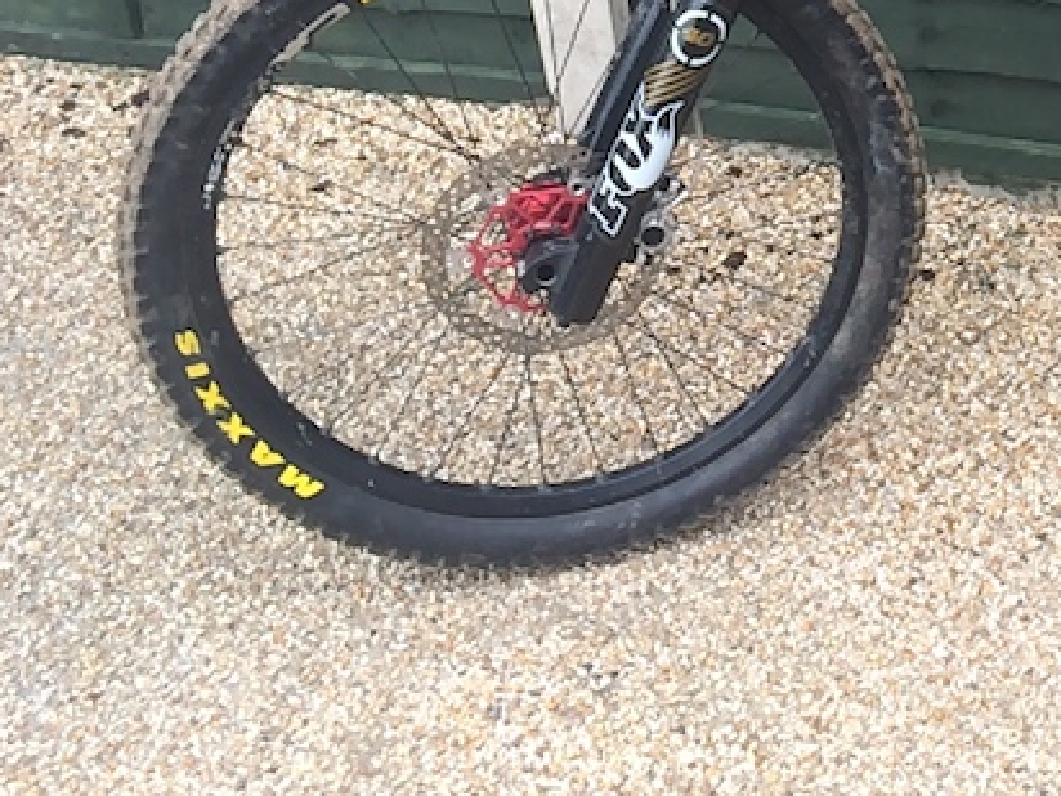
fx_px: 2207
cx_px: 1249
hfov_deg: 24.6
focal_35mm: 72
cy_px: -57
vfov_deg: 19.6
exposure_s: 1/389
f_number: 2.2
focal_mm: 4.15
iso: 32
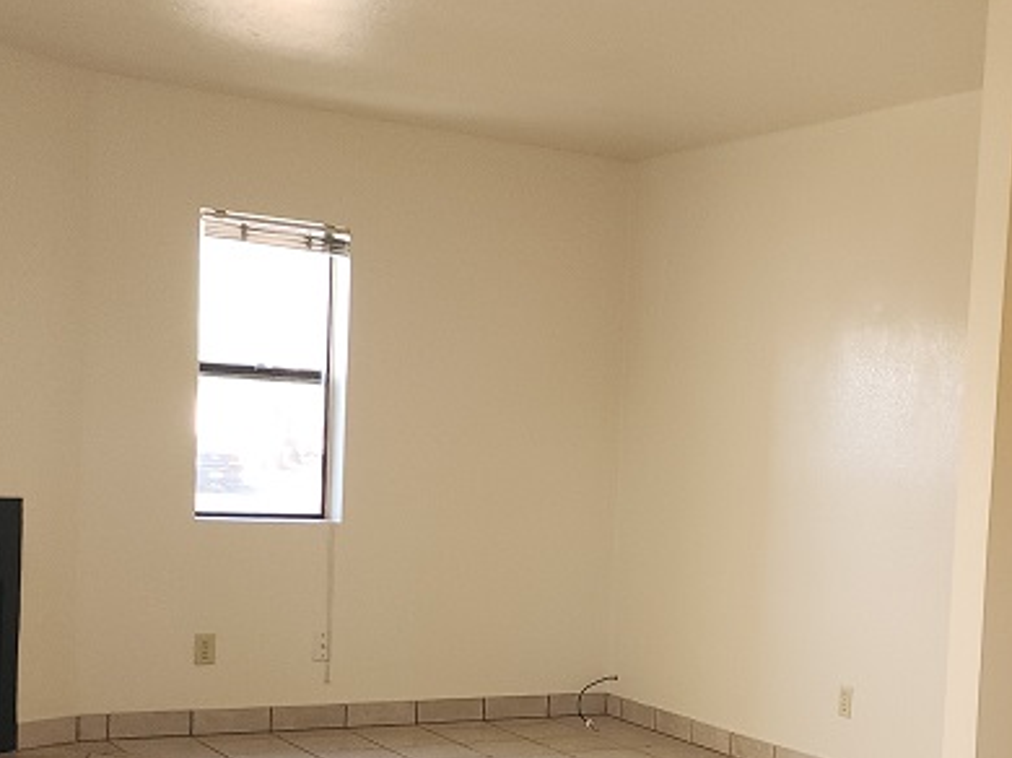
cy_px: 568
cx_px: 778
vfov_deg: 24.5
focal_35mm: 59
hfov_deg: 32.0
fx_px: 1724
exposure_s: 1/60
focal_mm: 6.4
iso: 100
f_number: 1.8
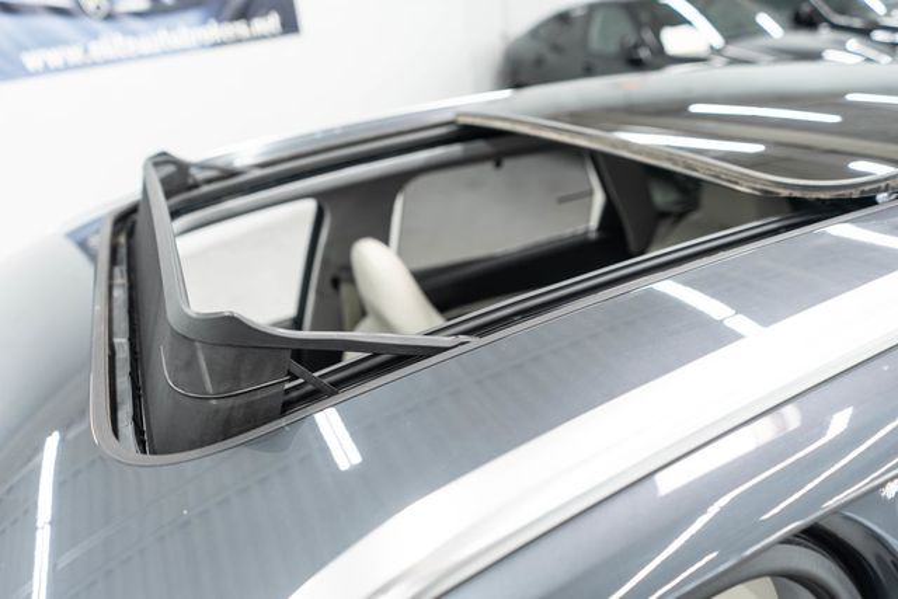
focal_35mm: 28
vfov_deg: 46.4
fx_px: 699
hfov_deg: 65.5
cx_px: 449
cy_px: 300
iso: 640
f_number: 3.2
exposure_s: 1/50
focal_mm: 28
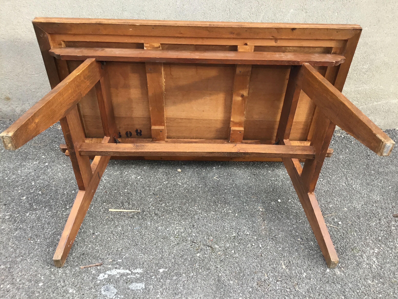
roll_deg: -4.1
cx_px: 199
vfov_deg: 45.4
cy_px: 150
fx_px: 356
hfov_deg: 58.4
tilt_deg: -37.7
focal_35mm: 31
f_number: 2.4
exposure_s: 1/33
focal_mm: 3.3
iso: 25
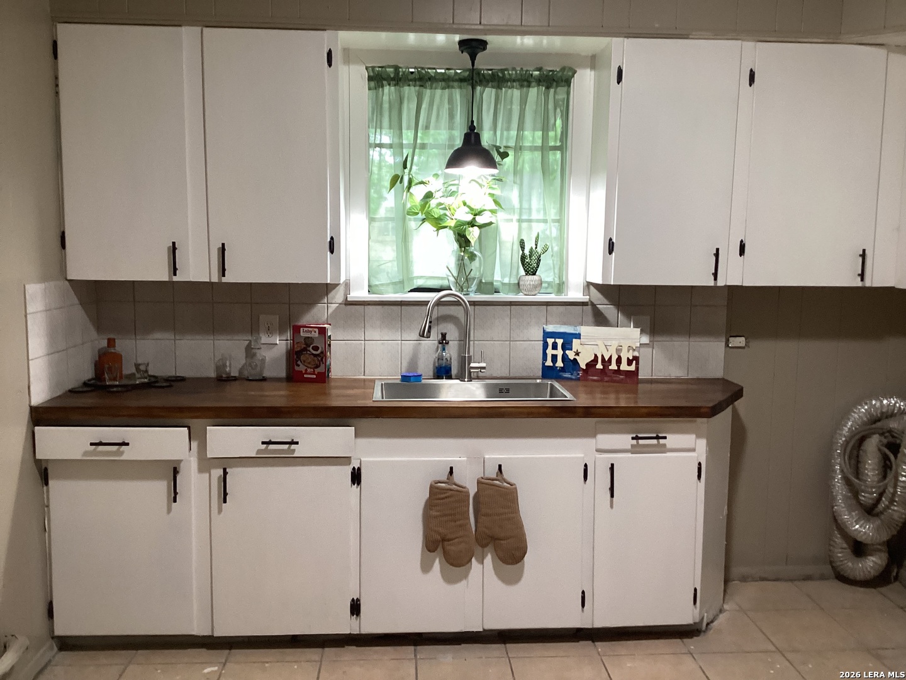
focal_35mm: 31
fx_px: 811
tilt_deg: -8.1
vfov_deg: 45.4
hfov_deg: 58.4
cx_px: 453
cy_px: 340
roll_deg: -0.4
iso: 200
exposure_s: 1/60
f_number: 2.4
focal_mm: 3.3
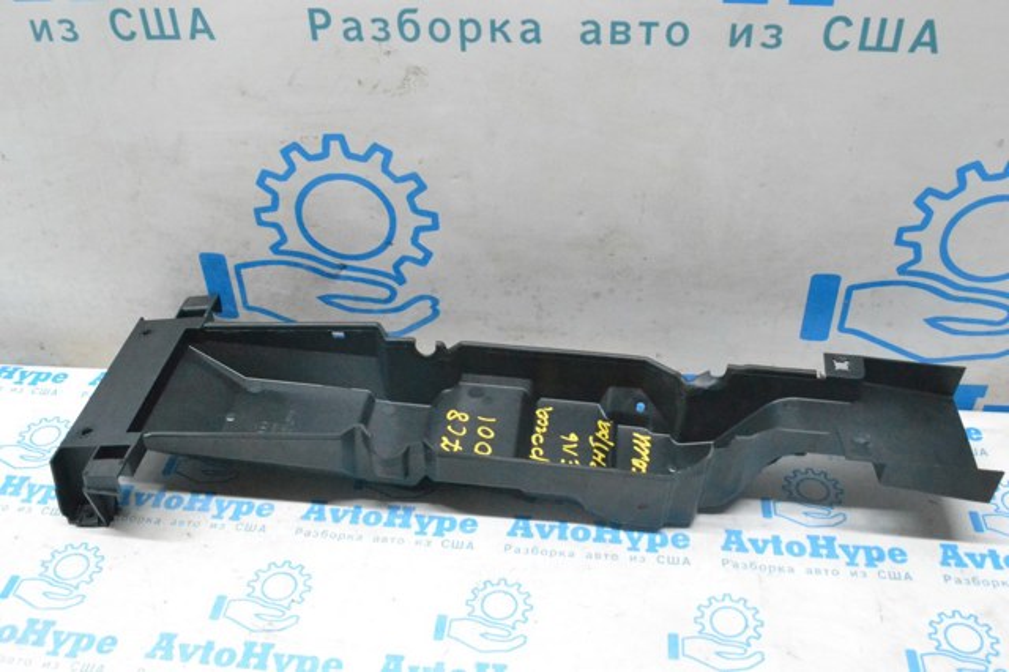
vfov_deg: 36.8
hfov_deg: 53.2
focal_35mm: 36
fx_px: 1008
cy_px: 336
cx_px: 504
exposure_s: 1/125
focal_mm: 24
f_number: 10
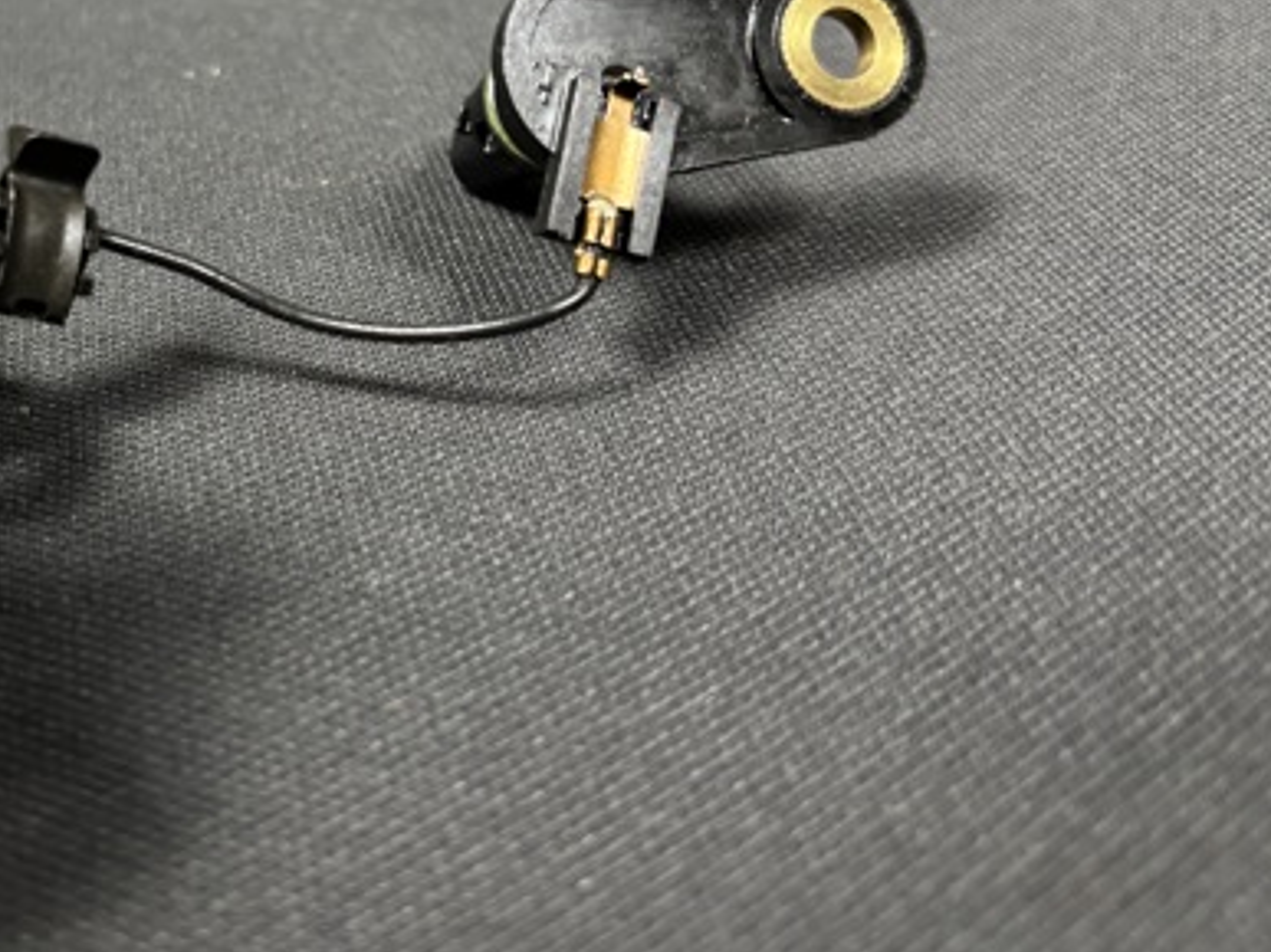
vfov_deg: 32.9
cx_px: 259
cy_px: 227
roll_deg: +5.3
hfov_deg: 42.0
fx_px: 1578
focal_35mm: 43
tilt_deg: -33.2
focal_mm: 5.96
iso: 400
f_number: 1.6
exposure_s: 1/33
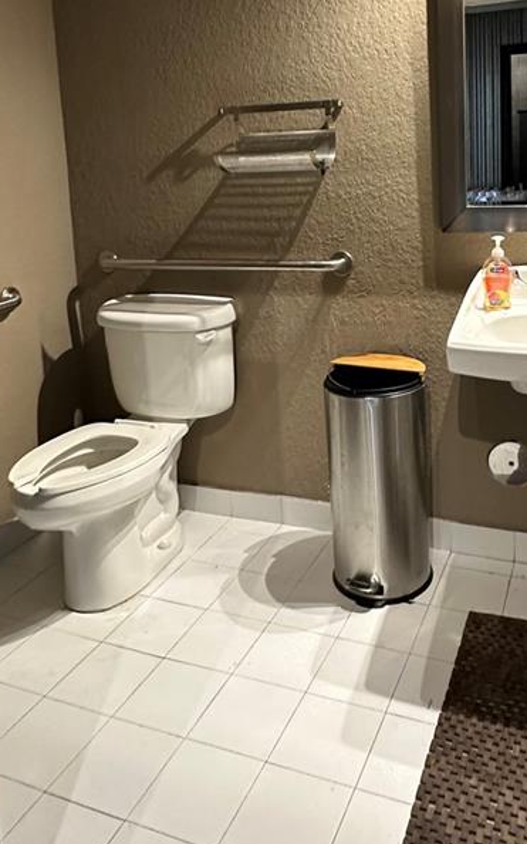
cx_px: 355
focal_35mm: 30
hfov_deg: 41.2
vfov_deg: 60.9
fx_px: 690
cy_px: 261
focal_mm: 2.22
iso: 320
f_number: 2.2
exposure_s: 1/60
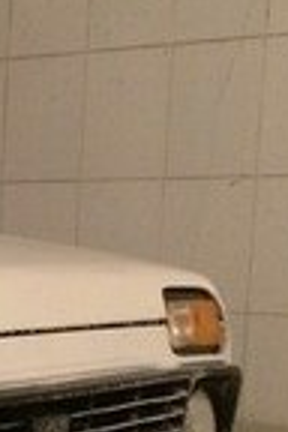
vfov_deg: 14.6
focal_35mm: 138
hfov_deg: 8.8
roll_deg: -0.9
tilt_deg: -8.2
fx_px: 1656
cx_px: -456
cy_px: 440
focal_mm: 4.15
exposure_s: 1/33
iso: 320
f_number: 2.2
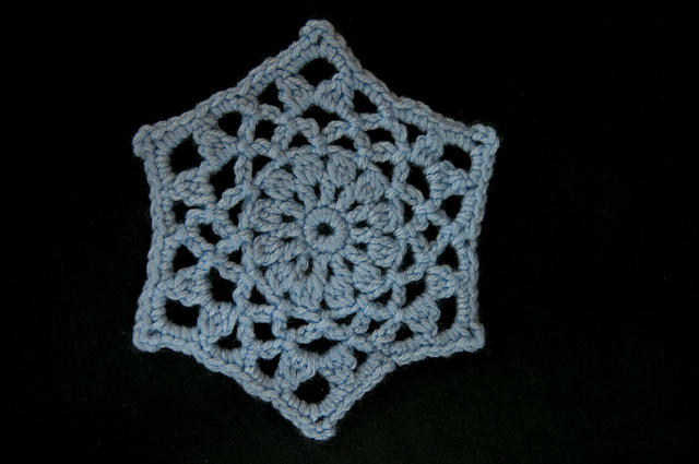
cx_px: 350
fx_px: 902
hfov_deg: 42.4
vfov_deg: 28.9
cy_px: 232
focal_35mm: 46
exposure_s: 1/80
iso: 200
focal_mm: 31
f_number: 2.8
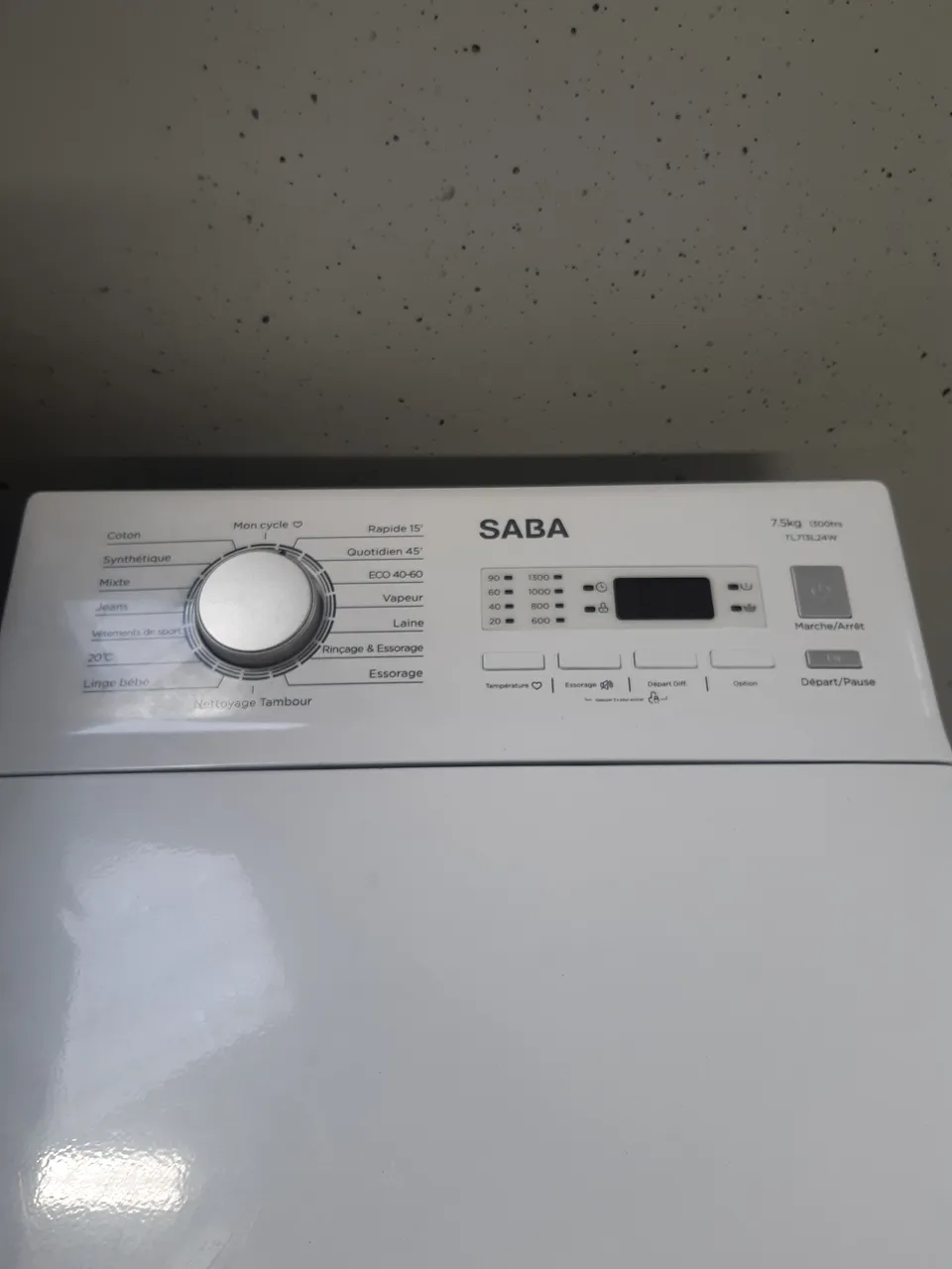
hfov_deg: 53.1
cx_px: 476
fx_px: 953
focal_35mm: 26
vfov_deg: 67.3
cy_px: 634
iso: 50
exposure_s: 1/50
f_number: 1.7
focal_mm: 3.92
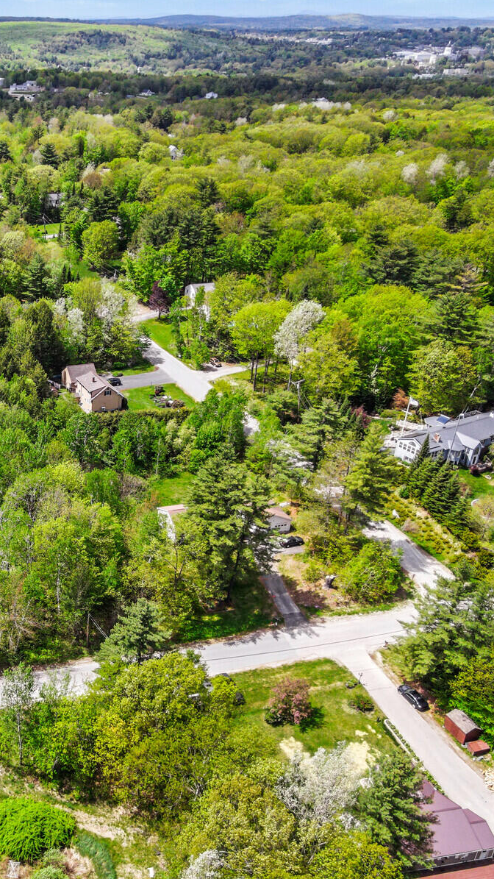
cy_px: 438
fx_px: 815
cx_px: -23
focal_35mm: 35
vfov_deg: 56.6
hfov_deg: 30.8
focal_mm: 4.5
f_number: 2.8
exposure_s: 1/1000
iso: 200
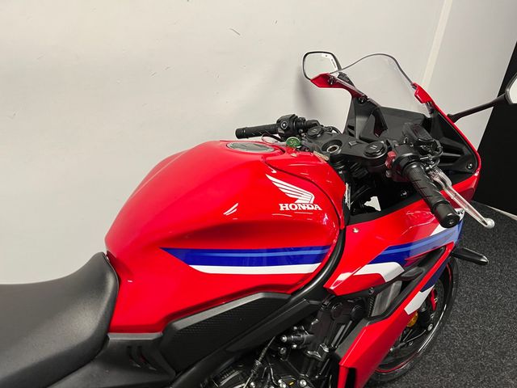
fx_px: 388
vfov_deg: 53.1
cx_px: 258
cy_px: 194
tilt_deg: -30.5
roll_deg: -4.3
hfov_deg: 67.3
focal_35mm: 26
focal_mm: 5.1
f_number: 1.6
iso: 100
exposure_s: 1/50
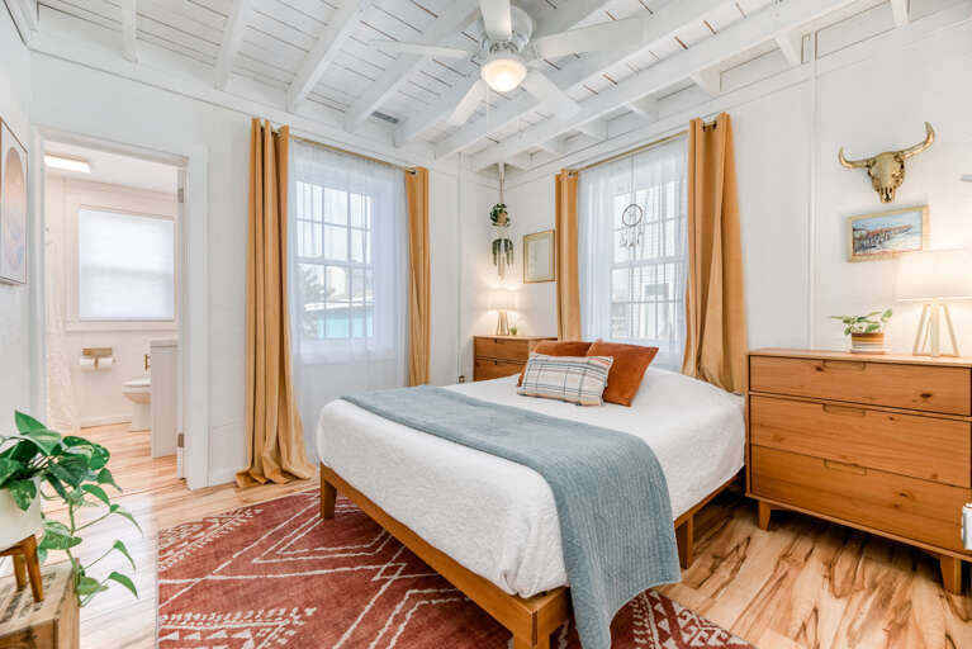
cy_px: 324
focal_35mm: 14
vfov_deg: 81.3
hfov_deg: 104.2
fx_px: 378
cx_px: 486
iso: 250
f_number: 8
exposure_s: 1/50
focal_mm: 14
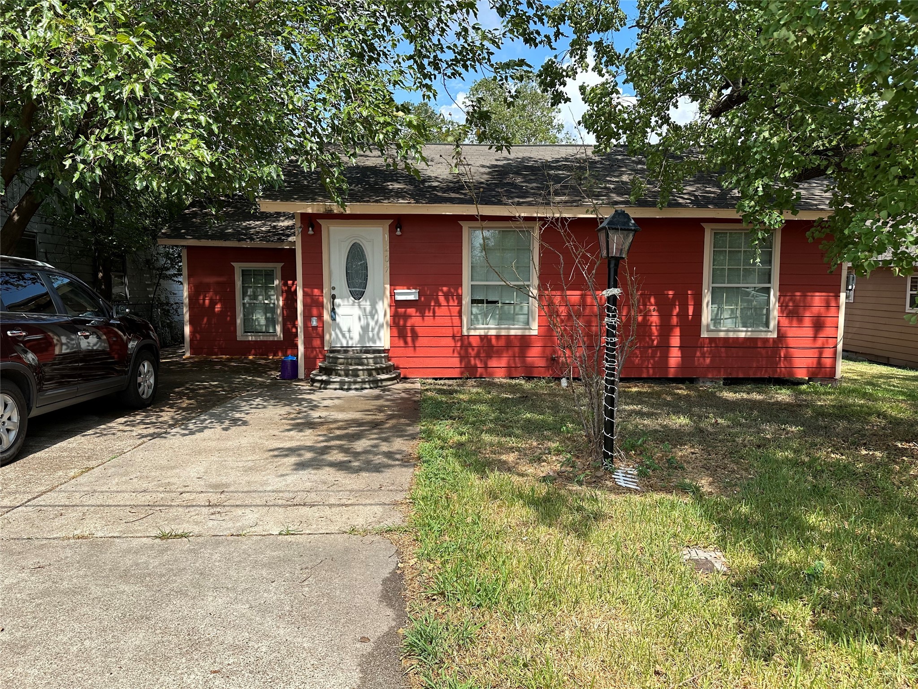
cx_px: 459
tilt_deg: -4.8
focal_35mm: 24
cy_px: 344
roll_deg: +0.1
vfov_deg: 56.8
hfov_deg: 71.6
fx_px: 636
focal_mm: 6.86
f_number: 1.78
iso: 80
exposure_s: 1/3356
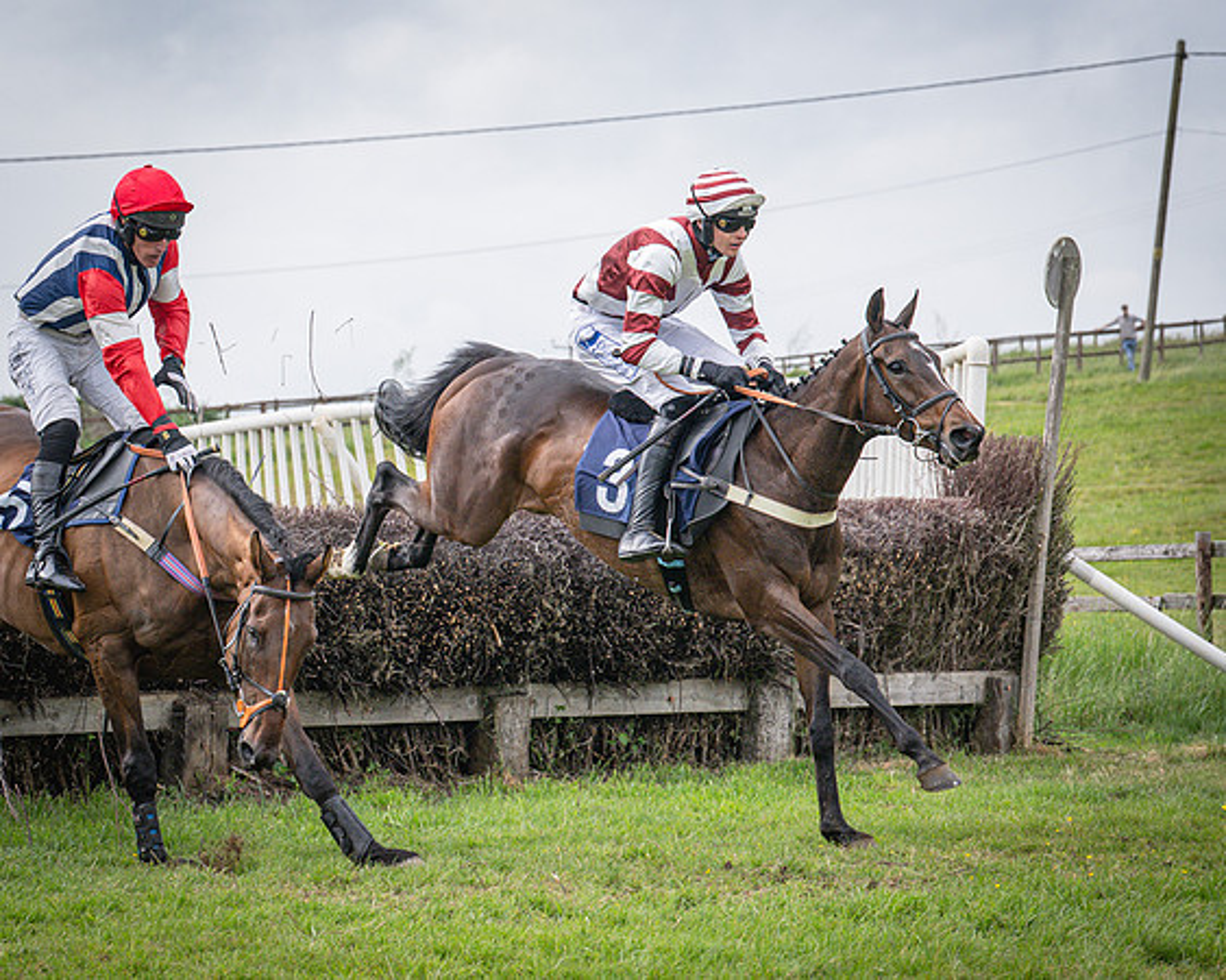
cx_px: 594
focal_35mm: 139
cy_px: 489
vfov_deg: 11.1
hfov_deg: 13.9
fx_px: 5037
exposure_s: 1/1600
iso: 400
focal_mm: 70
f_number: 4.5
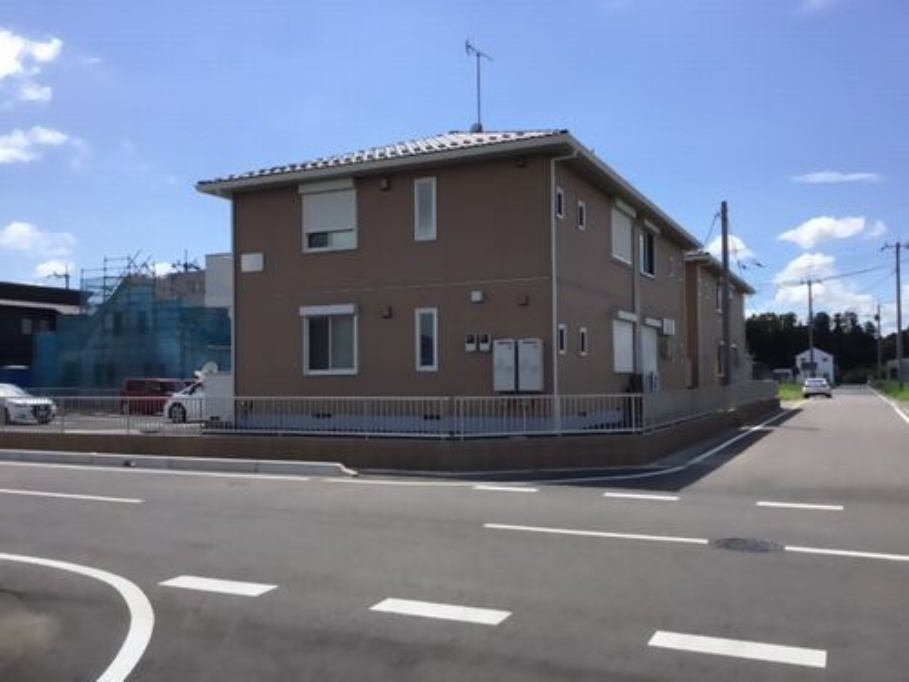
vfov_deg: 45.4
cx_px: 454
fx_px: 814
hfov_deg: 58.4
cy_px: 341
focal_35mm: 31
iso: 25
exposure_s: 1/1335
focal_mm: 3.3
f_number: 2.4
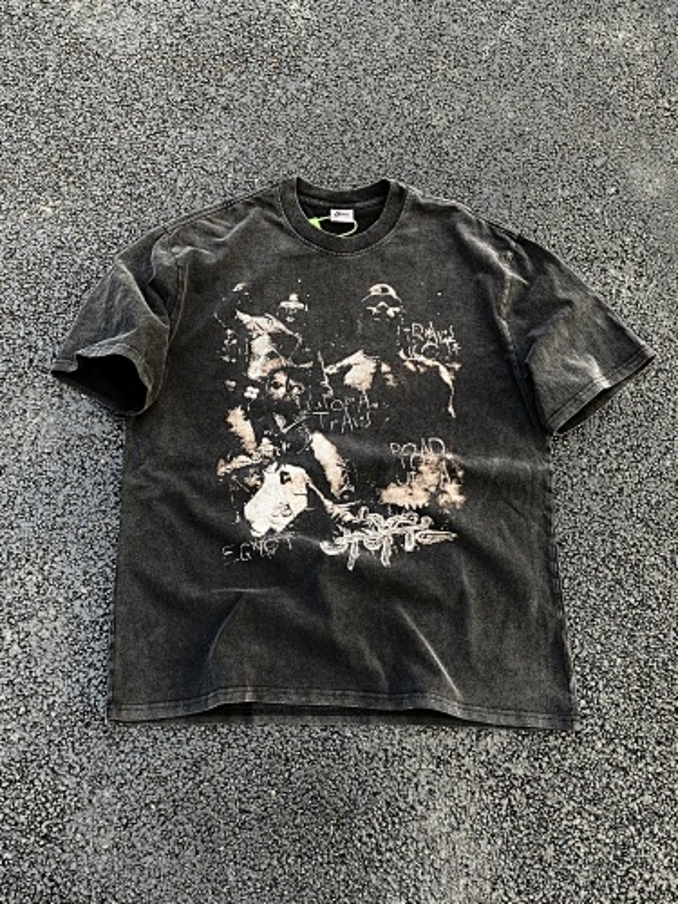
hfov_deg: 53.1
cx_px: 339
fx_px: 679
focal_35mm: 26
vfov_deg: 67.3
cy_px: 452
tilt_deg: -74.3
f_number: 1.8
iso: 50
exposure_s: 1/121
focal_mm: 4.25
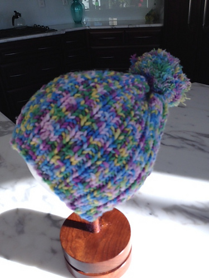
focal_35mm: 33
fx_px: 266
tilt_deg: -28.7
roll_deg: +3.4
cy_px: 139
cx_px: 104
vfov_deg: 55.4
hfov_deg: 42.9
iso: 50
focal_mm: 4.12
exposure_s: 1/218
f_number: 2.4
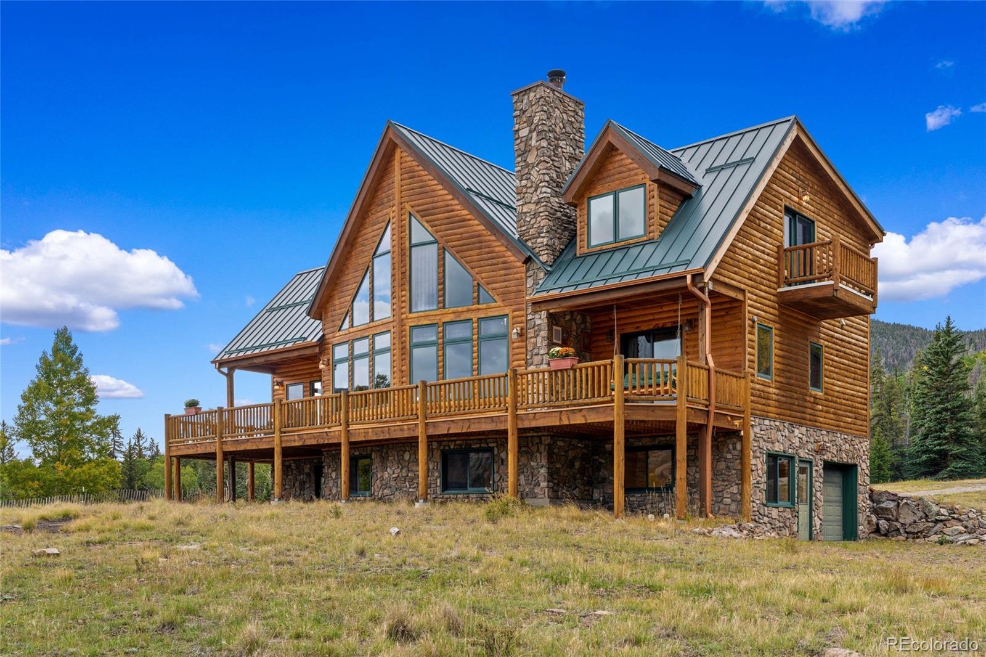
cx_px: 493
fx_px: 958
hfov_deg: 54.4
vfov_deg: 37.8
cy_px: 328
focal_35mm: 35
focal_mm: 35
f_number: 8
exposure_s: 1/20
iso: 100
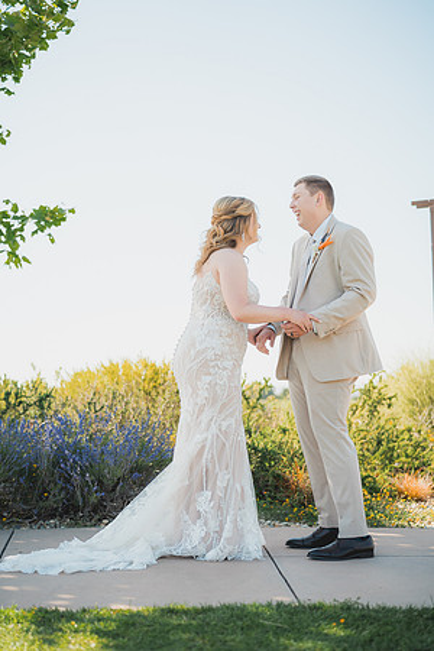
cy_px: 326
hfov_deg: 27.0
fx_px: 904
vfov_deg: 39.6
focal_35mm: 50
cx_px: 217
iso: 125
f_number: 1.8
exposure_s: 1/2000
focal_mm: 50
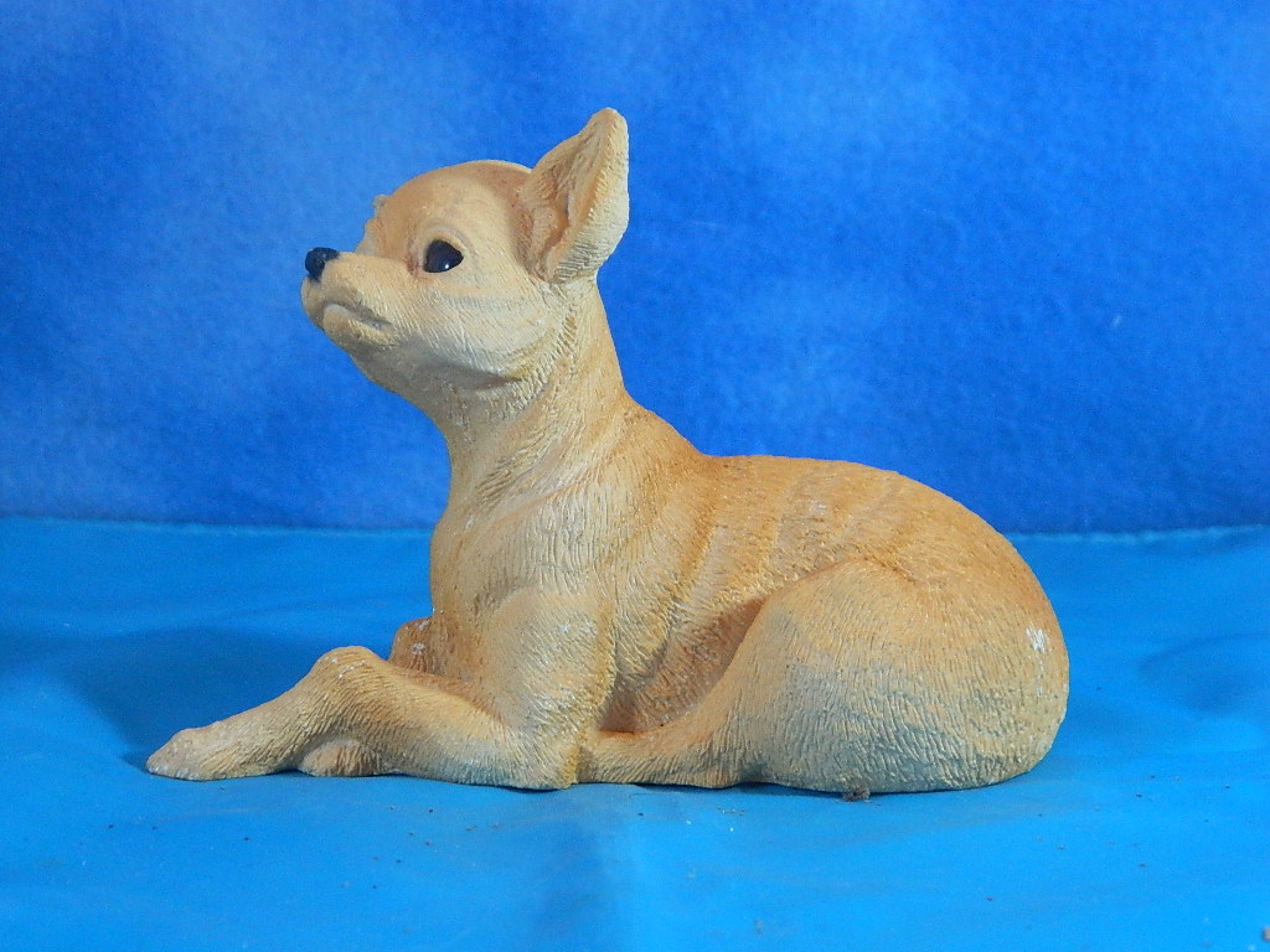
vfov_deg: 21.0
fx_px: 2568
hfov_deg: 27.8
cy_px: 476
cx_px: 635
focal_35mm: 70
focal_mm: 12.6
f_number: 4
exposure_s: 1/30
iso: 400
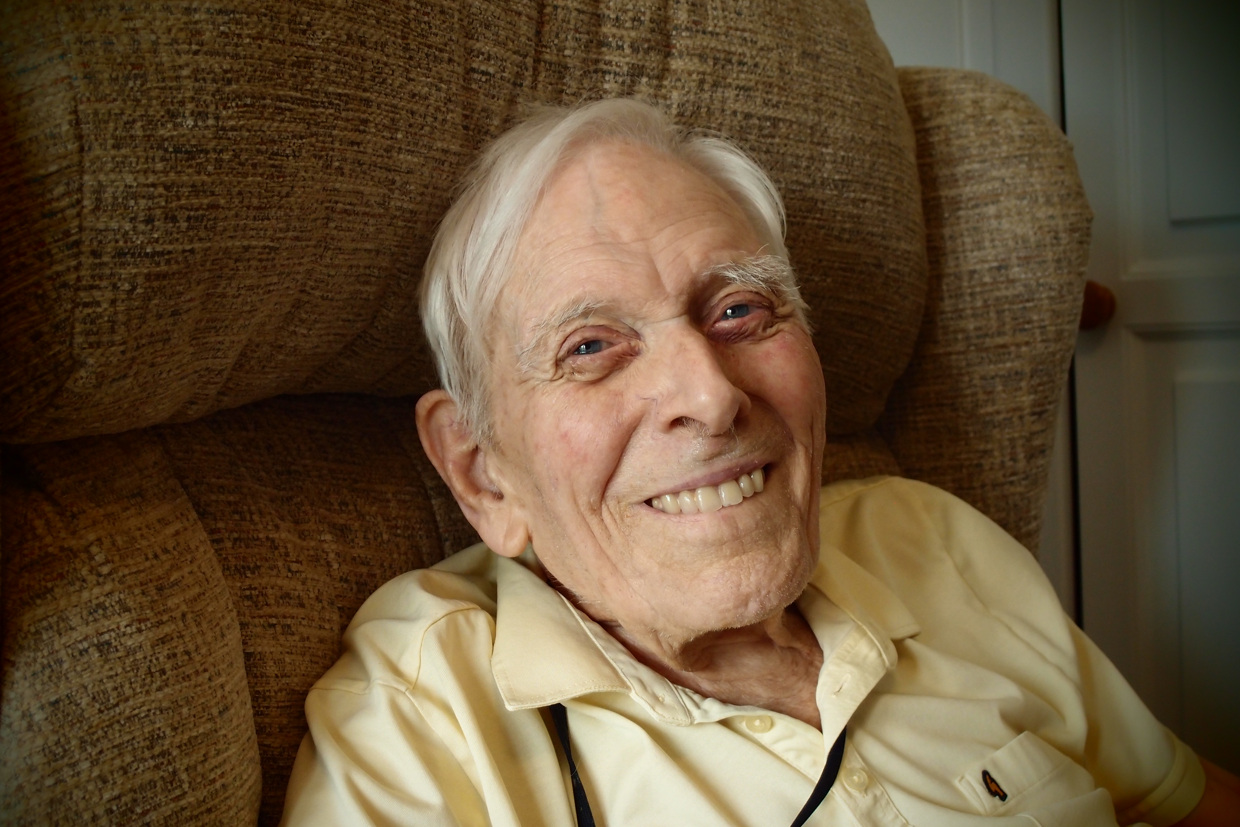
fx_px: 1722
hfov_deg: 39.6
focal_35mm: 50
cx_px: 604
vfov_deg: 27.0
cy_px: 452
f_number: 2
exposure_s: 1/100
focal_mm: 9.87
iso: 160
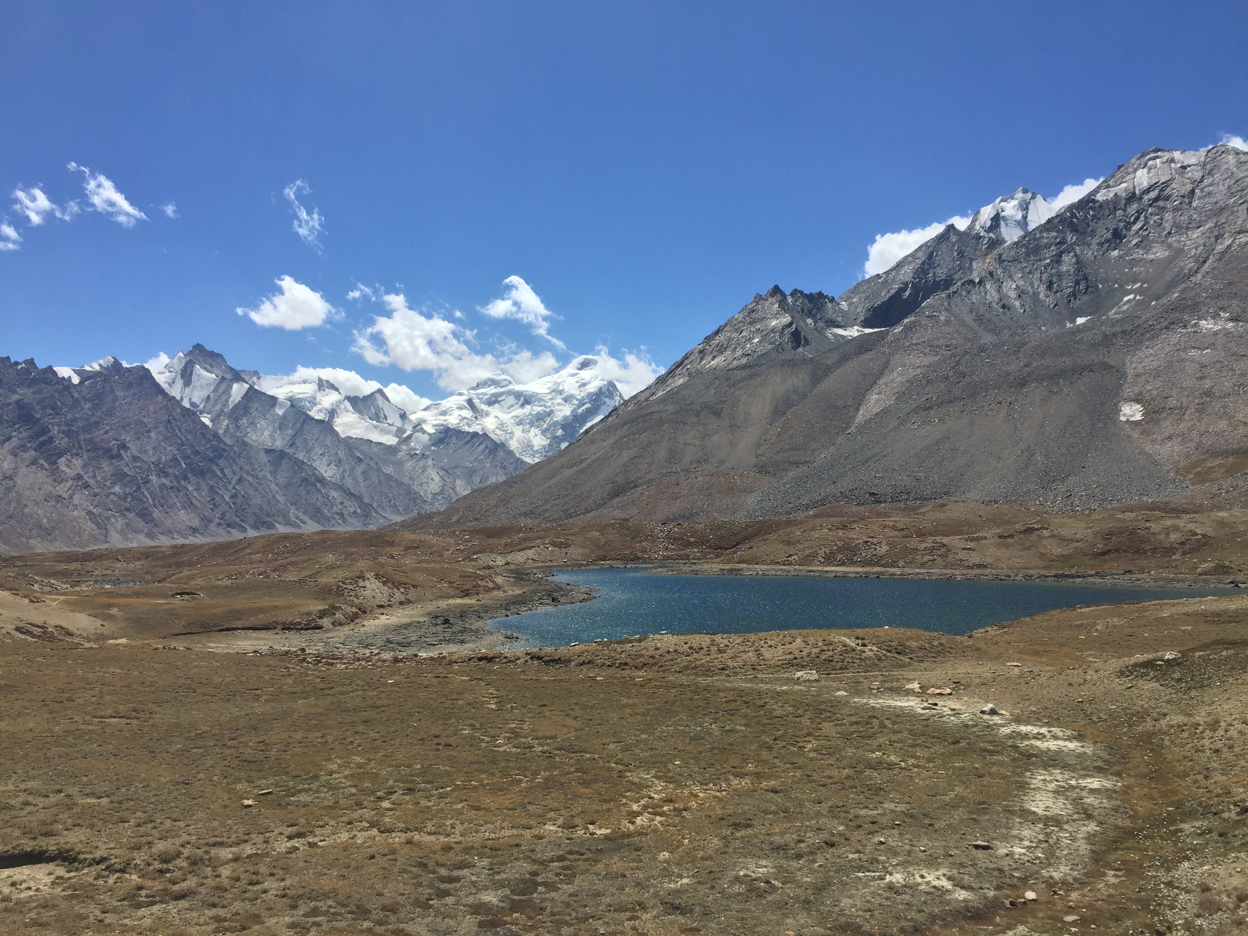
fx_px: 1046
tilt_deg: +3.5
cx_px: 624
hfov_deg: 61.7
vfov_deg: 48.2
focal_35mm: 29
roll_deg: +0.9
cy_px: 468
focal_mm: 4.15
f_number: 2.2
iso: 32
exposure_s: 1/3049
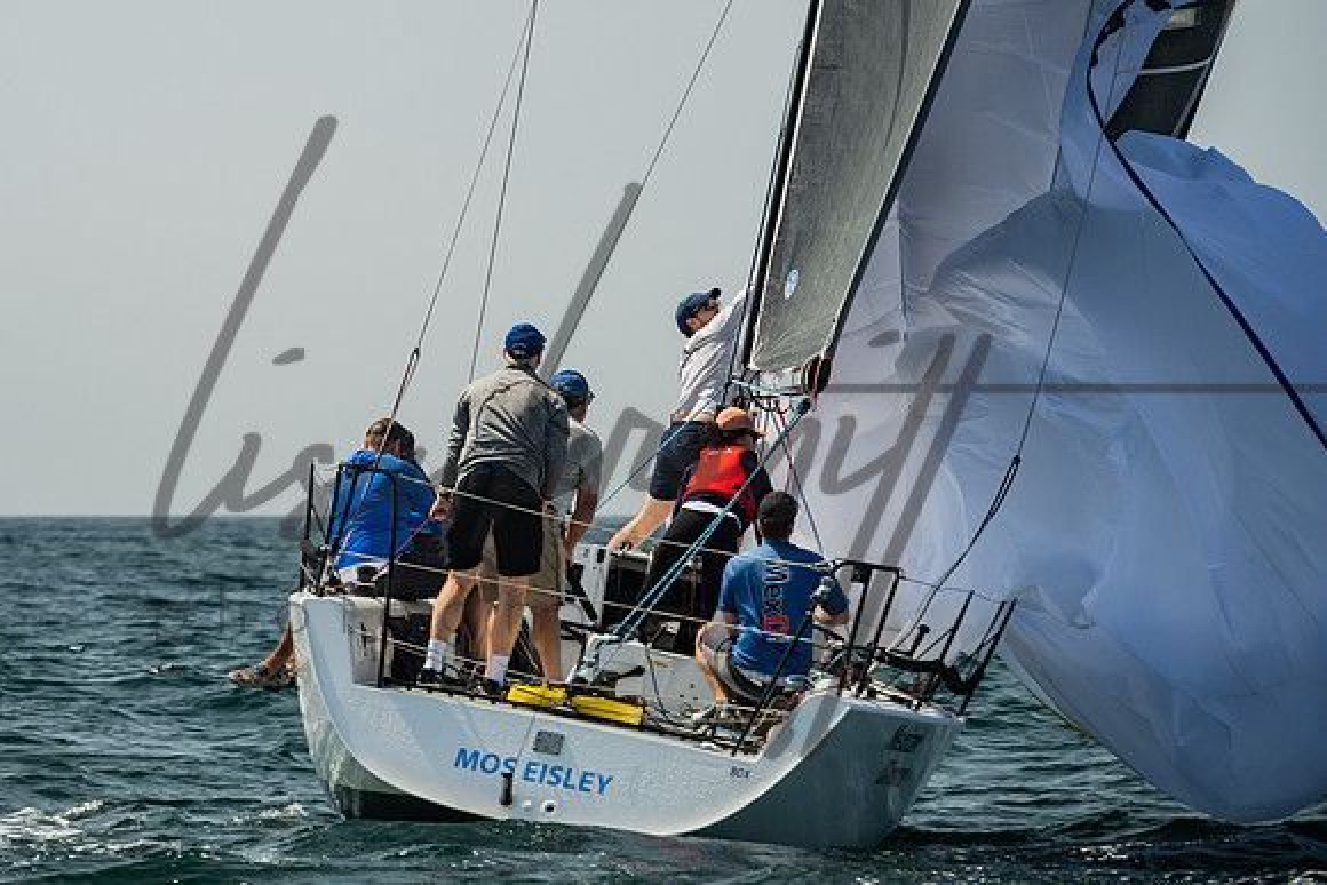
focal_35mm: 273
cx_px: 444
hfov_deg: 7.5
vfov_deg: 5.0
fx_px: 10055
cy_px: 313
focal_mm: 200
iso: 320
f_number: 6.3
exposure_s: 1/640
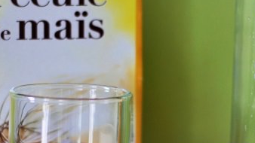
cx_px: 119
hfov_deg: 10.3
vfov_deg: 5.8
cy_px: 60
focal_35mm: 209
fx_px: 1413
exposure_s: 1/60
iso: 100
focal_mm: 50
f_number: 1.8
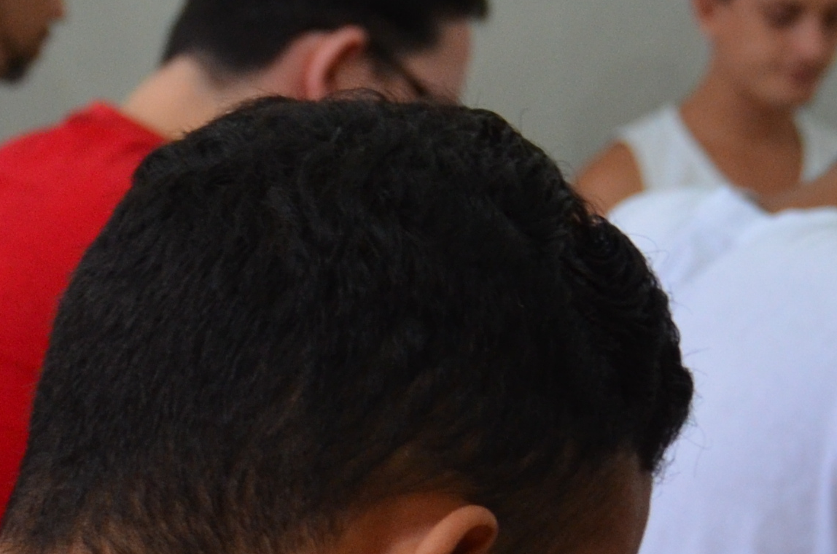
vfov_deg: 6.1
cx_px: 334
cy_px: 954
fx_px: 5080
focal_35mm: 219
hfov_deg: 9.4
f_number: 4.2
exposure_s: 1/60
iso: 800
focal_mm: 34
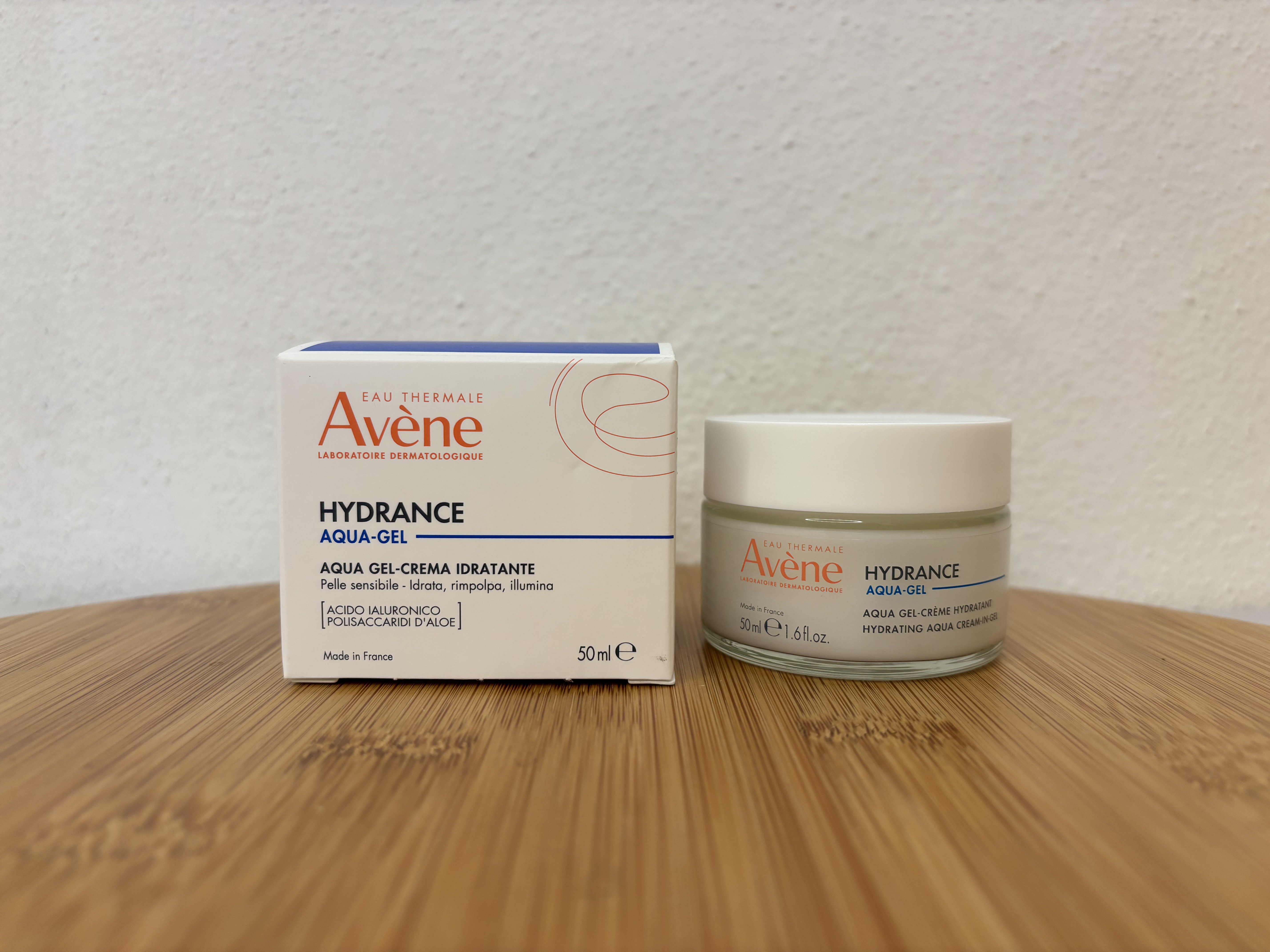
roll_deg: +0.1
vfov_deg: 53.1
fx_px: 954
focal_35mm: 26
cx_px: 635
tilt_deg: -5.3
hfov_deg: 67.3
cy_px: 476
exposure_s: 1/100
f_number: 1.6
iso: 64
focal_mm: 5.96
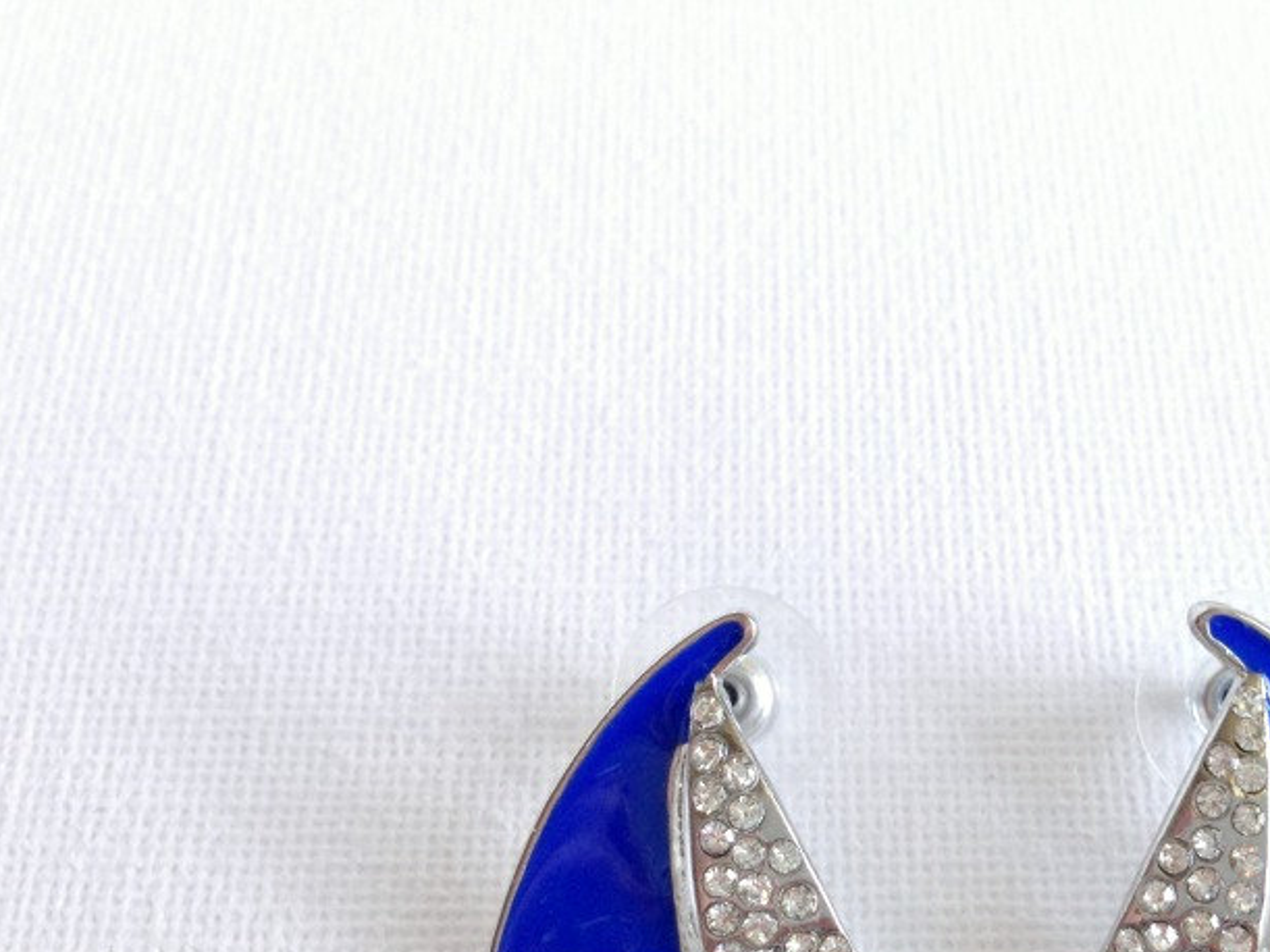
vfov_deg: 27.0
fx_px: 1981
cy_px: 426
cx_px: 971
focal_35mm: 54
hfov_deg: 34.7
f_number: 2.4
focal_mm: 4.13
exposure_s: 1/30
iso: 50
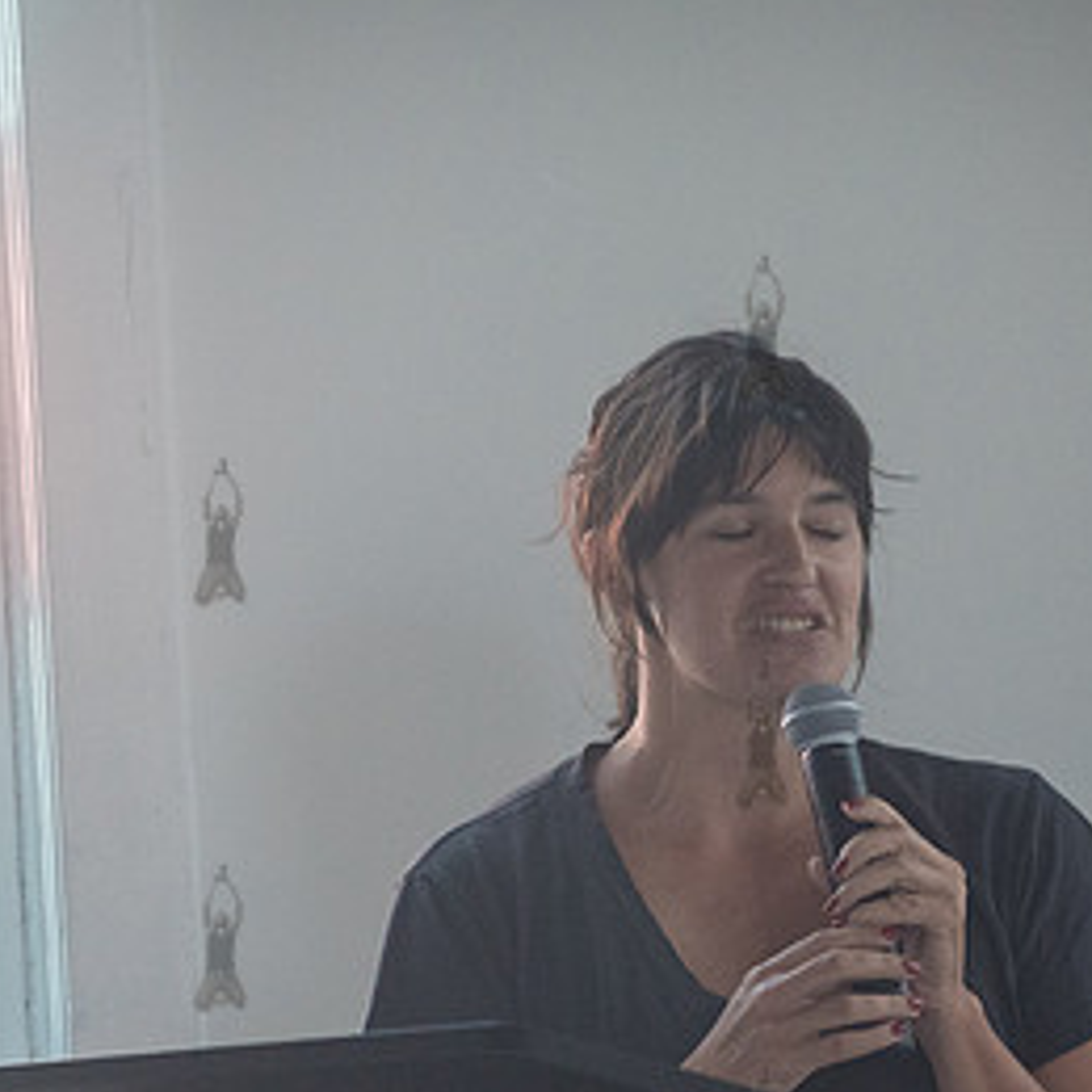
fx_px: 13527
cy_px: 733
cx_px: 760
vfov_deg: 4.6
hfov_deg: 4.6
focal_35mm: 379
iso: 4000
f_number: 4
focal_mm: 200
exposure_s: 1/500
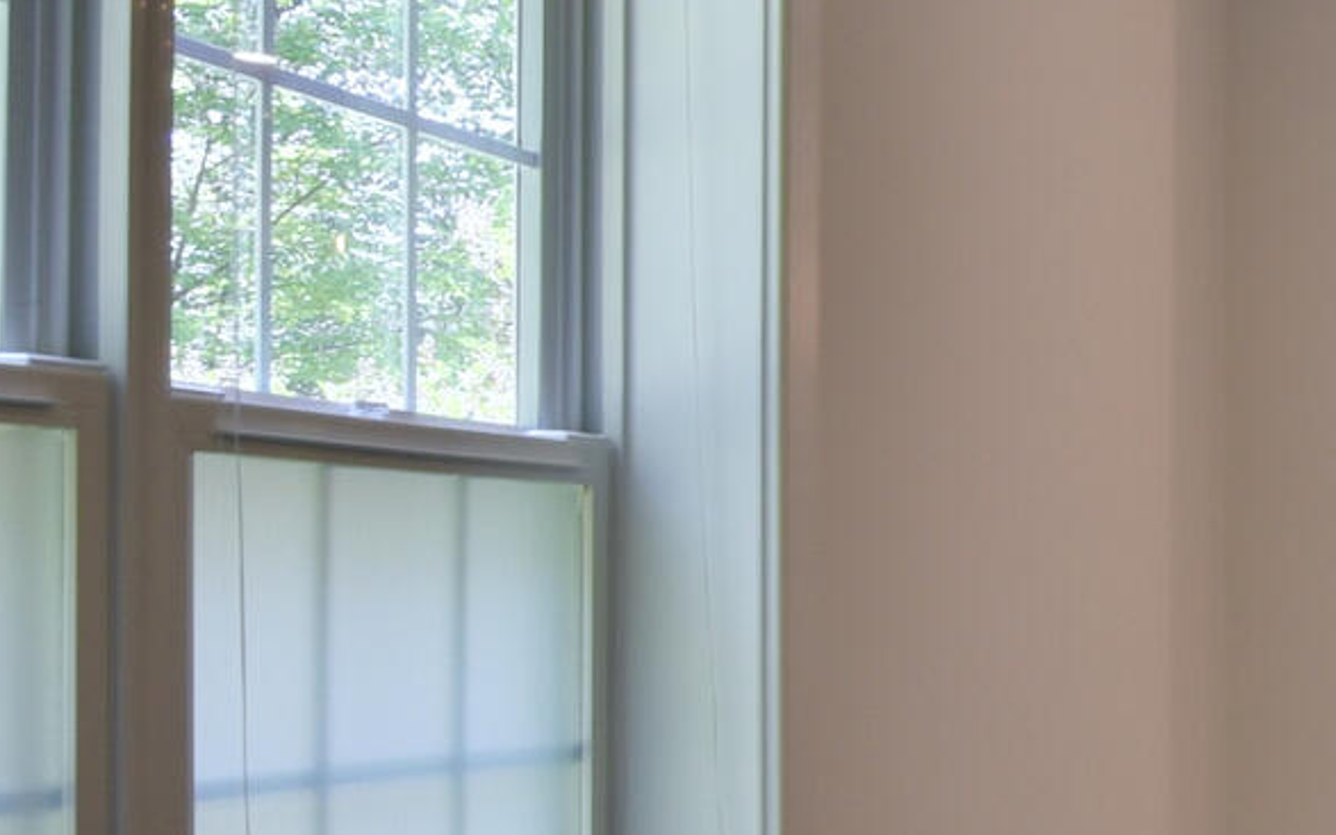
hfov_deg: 17.7
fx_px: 2658
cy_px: 597
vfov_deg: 17.8
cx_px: 2784
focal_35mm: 73
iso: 800
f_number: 11
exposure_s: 1/20
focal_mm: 14
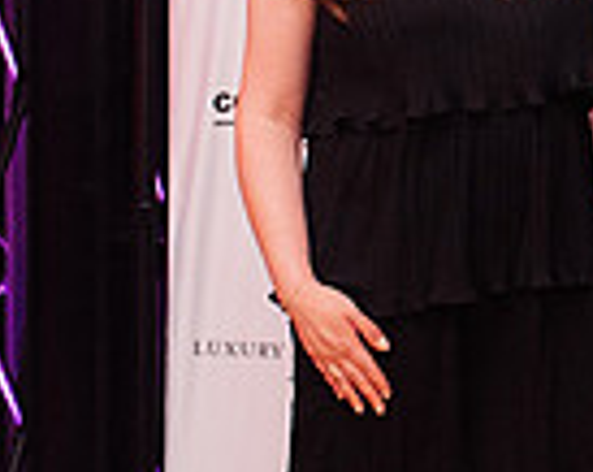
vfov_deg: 9.5
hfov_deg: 11.1
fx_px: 2802
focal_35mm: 160
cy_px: -112
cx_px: 1118
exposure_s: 1/200
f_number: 2.8
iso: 2500
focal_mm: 35
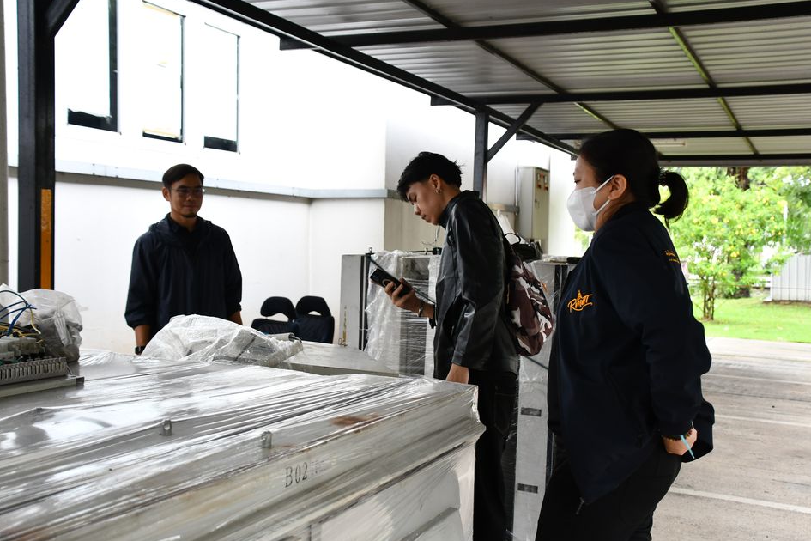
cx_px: 420
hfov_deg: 49.5
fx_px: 879
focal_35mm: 39
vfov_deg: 34.2
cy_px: 288
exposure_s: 1/250
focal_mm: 24
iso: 720
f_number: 3.8
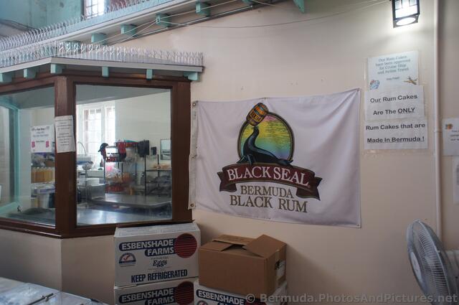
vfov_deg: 53.0
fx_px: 306
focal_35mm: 24
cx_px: 230
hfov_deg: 73.8
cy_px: 152
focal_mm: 16
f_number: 4
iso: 320
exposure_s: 1/160
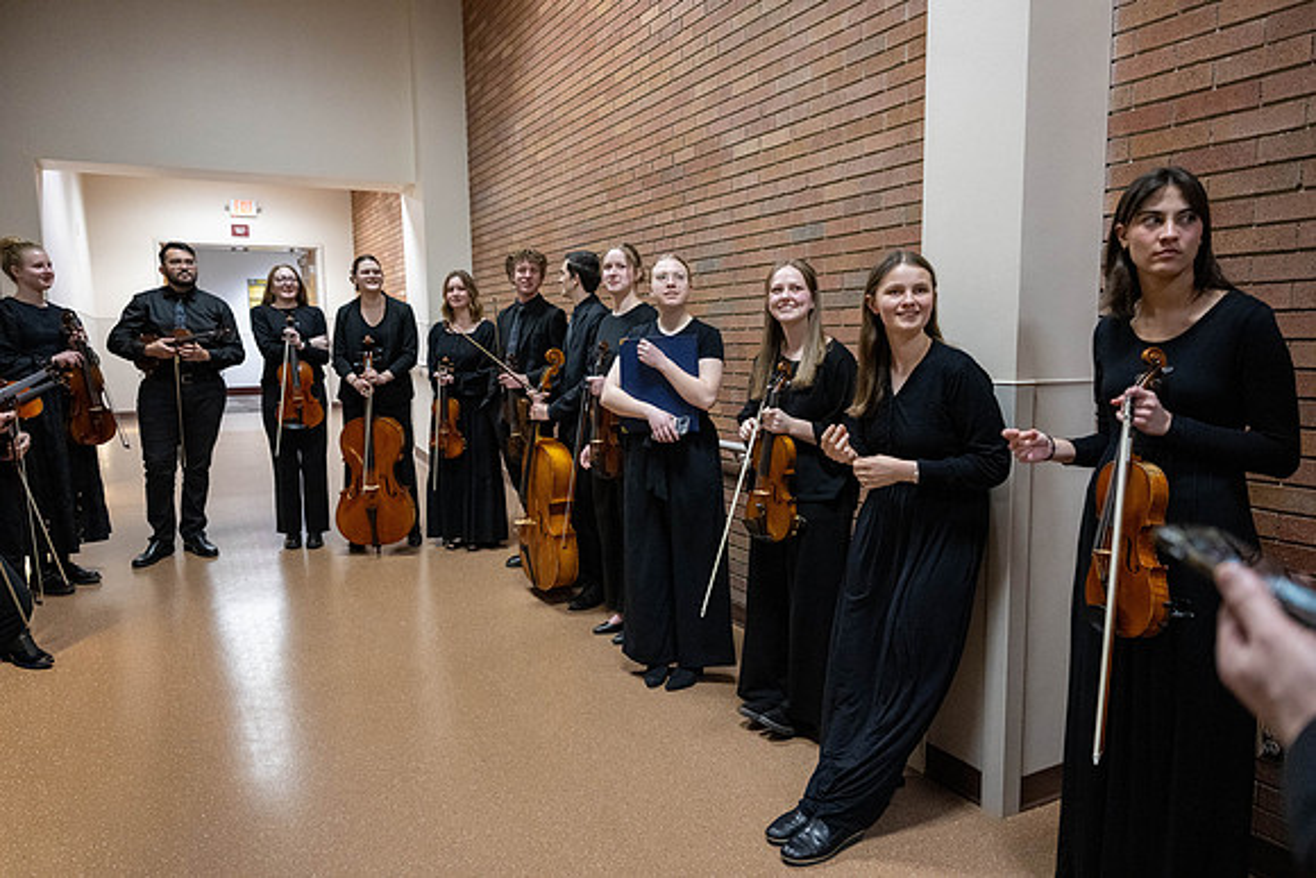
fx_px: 877
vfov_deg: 53.2
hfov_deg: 73.7
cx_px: 658
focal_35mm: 24
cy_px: 439
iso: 6400
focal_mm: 24
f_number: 2.8
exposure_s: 1/250
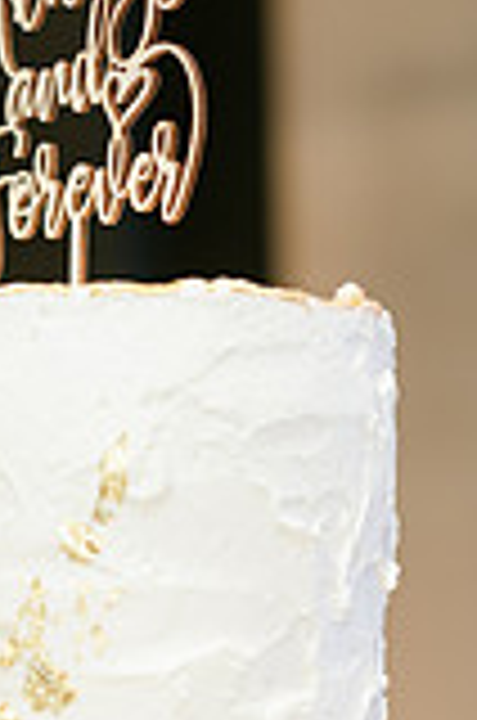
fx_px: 2814
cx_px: 76
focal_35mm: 141
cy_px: 598
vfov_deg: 14.5
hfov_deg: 9.7
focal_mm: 33
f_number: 1.4
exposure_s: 1/125
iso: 200
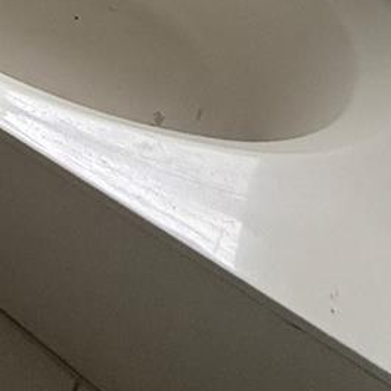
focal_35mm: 56
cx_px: -115
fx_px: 716
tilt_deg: -12.1
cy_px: -364
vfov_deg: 19.6
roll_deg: -0.5
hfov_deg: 26.1
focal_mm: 2.22
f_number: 2.2
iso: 160
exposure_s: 1/99
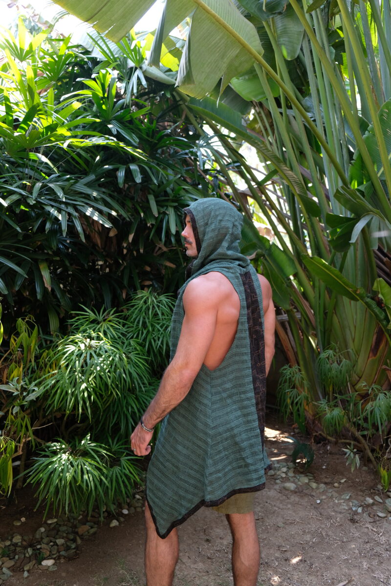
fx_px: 505
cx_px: 196
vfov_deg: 60.3
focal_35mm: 31
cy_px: 293
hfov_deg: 42.3
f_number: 3.2
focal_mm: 20.5
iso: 250
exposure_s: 1/200
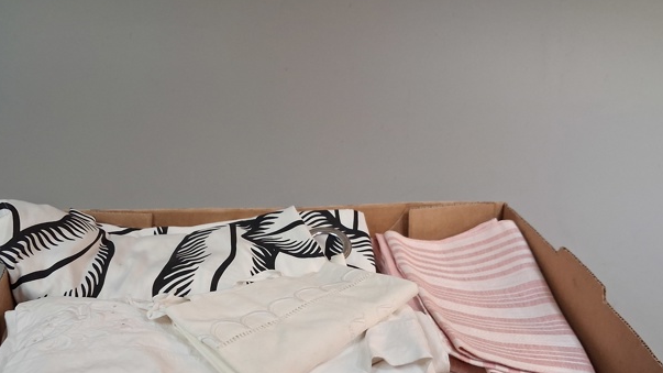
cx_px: 301
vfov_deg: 29.4
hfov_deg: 51.5
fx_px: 686
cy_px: 320
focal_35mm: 39
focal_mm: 4
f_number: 1.8
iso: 320
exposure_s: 1/100
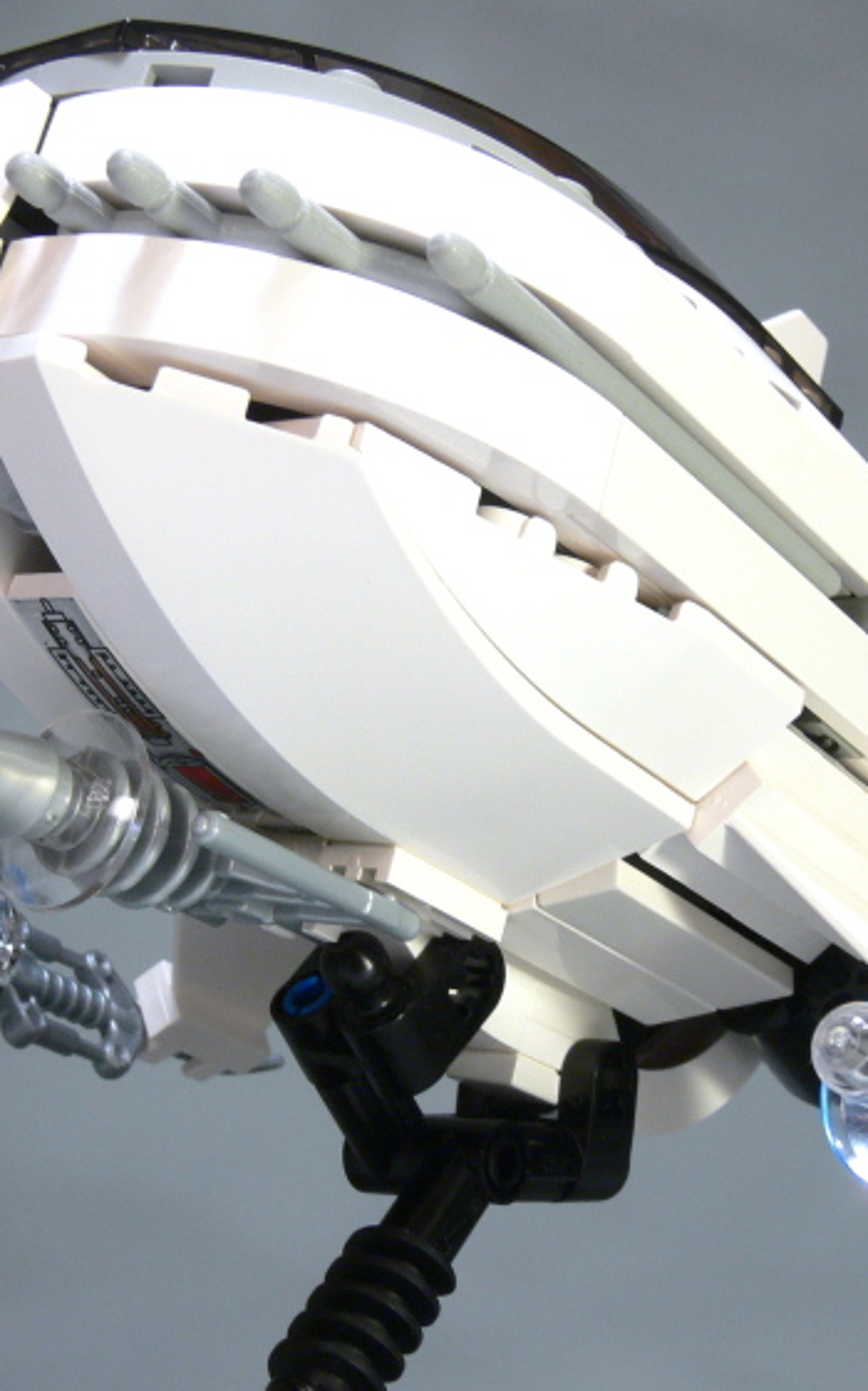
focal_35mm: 59
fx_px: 2236
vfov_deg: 34.6
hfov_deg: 22.0
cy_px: 665
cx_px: 446
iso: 80
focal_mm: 8.3
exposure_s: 1/3.2
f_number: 7.1
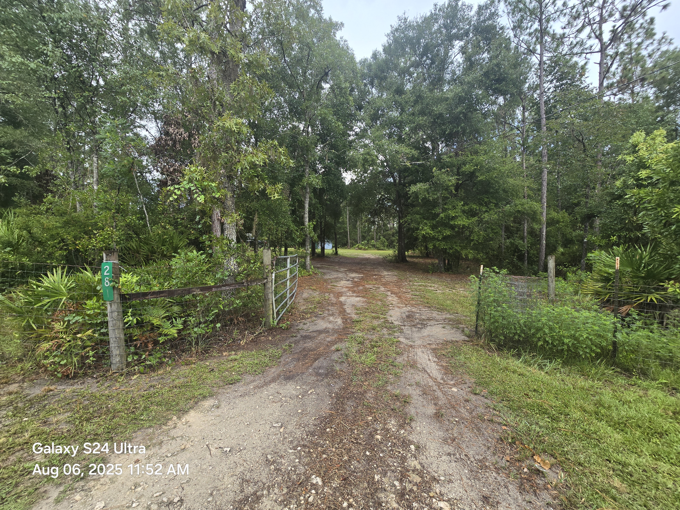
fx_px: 255
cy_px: 255
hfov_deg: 106.2
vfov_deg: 89.9
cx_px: 340
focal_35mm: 13
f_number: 2.2
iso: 50
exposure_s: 1/274
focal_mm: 2.2
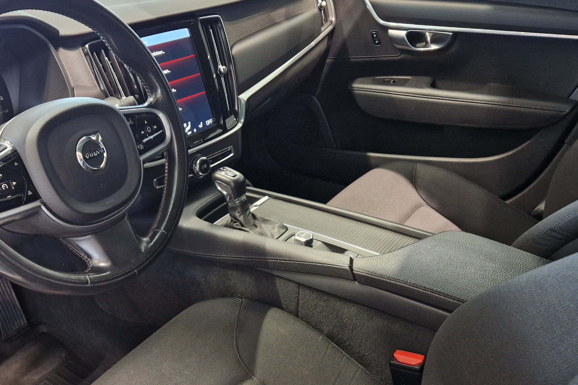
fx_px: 546
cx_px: 223
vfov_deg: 38.5
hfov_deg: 55.3
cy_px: 255
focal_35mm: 34
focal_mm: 5.4
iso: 500
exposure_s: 1/100
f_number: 1.8
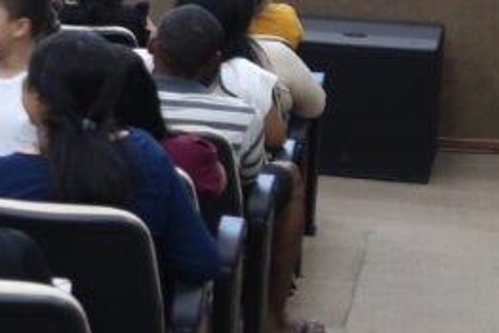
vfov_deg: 7.6
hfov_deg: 9.9
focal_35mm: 180
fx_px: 2496
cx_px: -726
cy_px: -27
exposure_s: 1/125
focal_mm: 35
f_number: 3.2
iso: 500
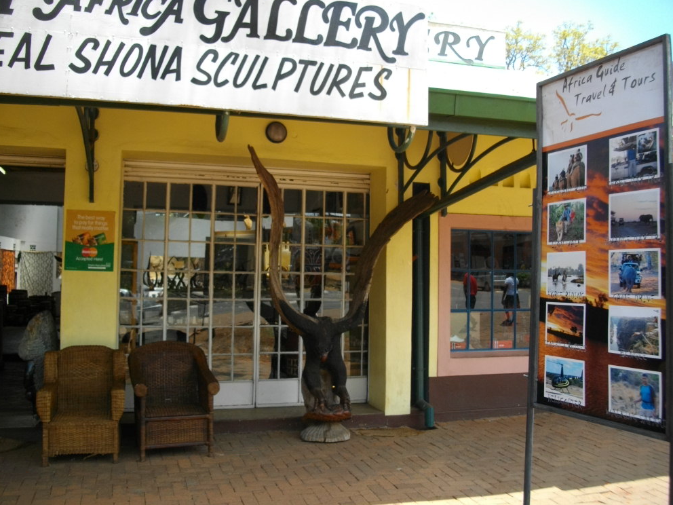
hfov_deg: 56.8
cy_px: 256
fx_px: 622
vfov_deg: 44.2
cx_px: 341
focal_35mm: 32
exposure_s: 1/320
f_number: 2.9
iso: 100
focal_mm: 5.7
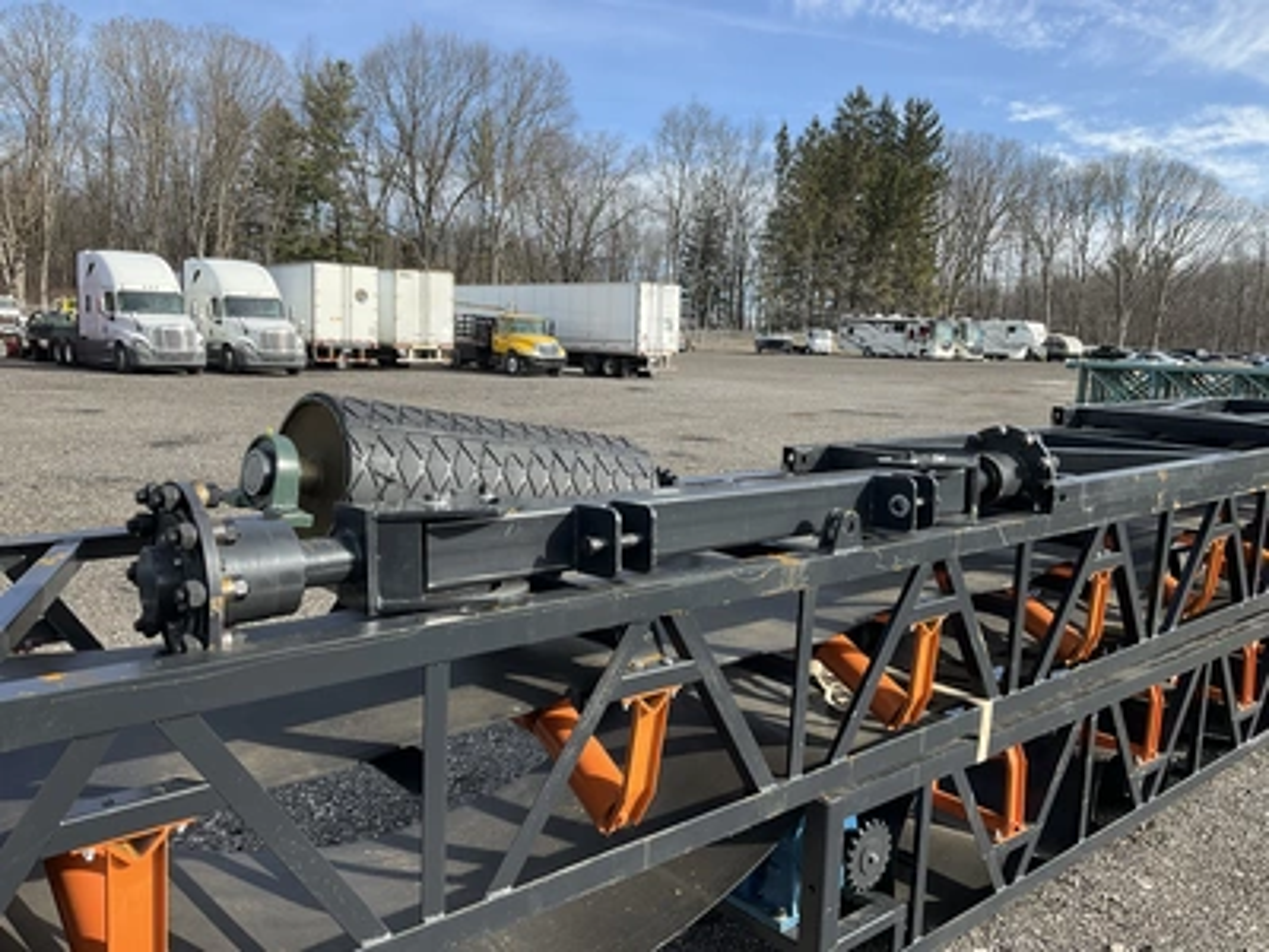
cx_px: 634
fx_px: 1063
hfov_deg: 61.7
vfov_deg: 48.2
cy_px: 476
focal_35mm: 29
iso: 25
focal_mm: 3
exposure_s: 1/842
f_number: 1.8
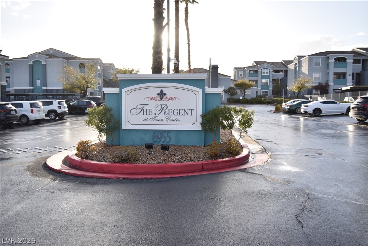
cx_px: 184
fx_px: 307
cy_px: 123
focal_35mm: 30
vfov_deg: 43.6
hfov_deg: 61.9
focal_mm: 20
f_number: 6.3
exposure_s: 1/160
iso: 100
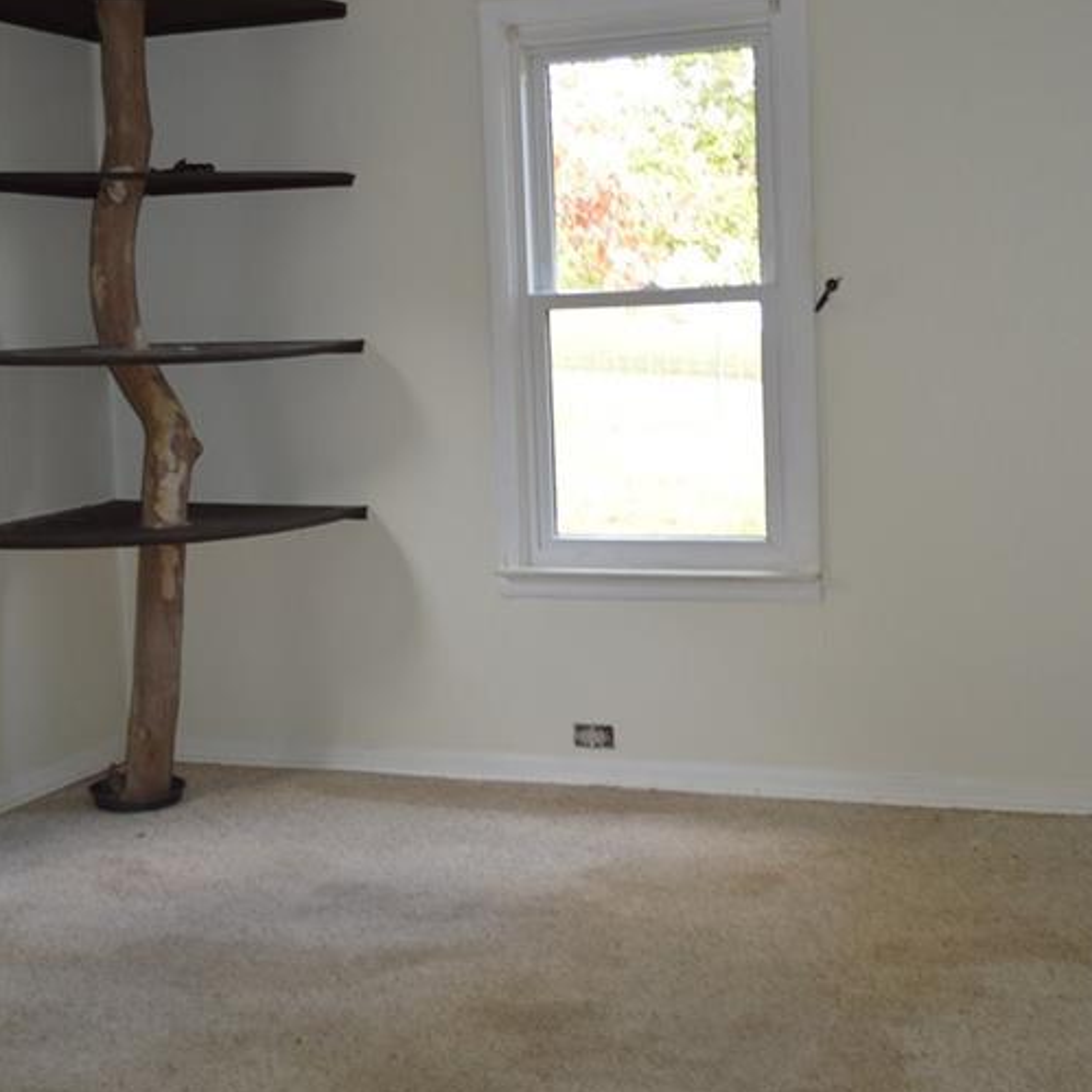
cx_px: 551
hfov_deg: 36.1
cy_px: 438
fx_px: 1677
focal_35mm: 47
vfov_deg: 35.9
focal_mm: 24
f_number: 4
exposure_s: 1/60
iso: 400
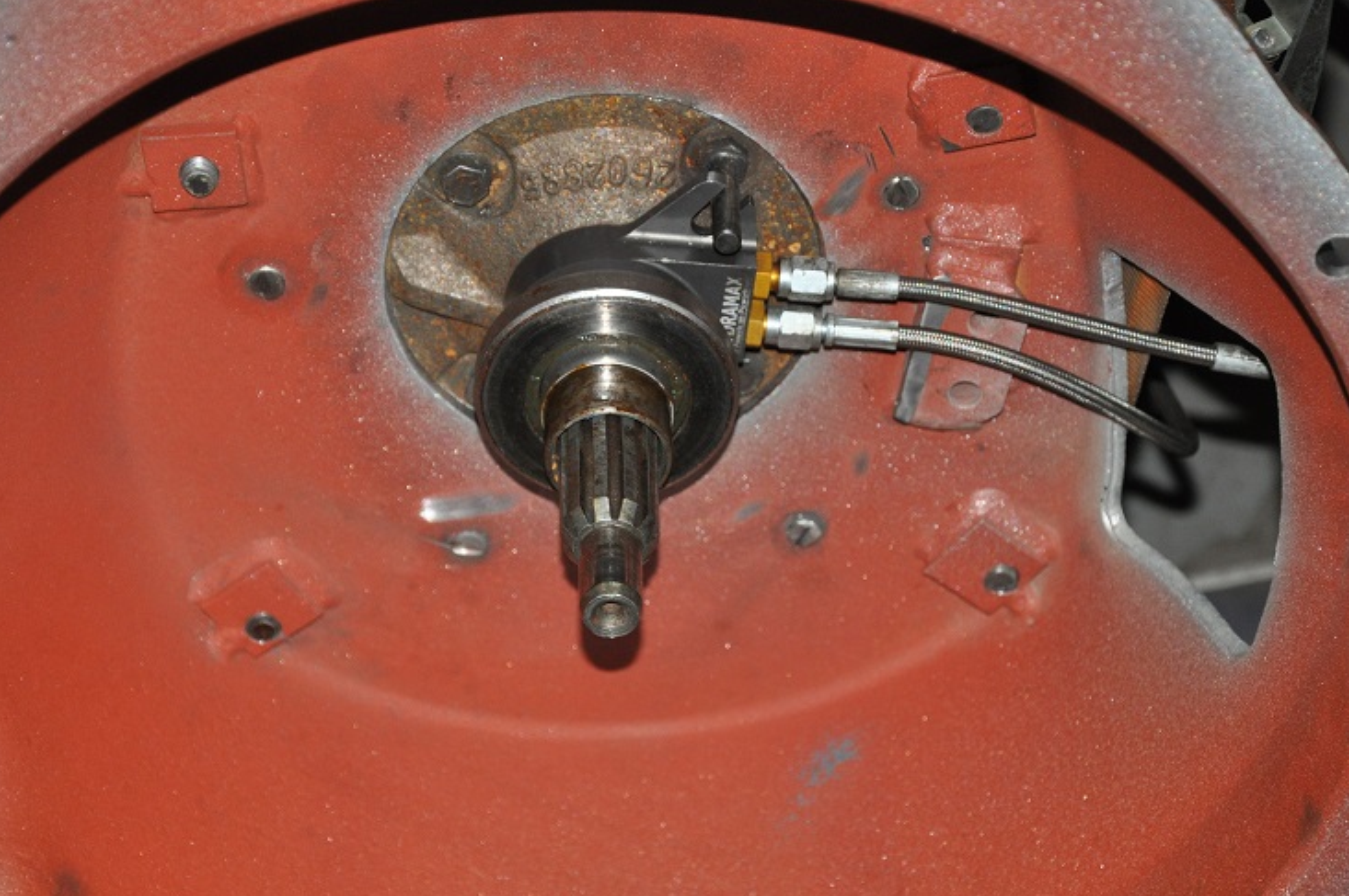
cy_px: 511
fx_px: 6834
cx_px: 626
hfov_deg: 11.3
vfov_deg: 7.5
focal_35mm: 183
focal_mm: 105
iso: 800
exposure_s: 1/60
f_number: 5.6
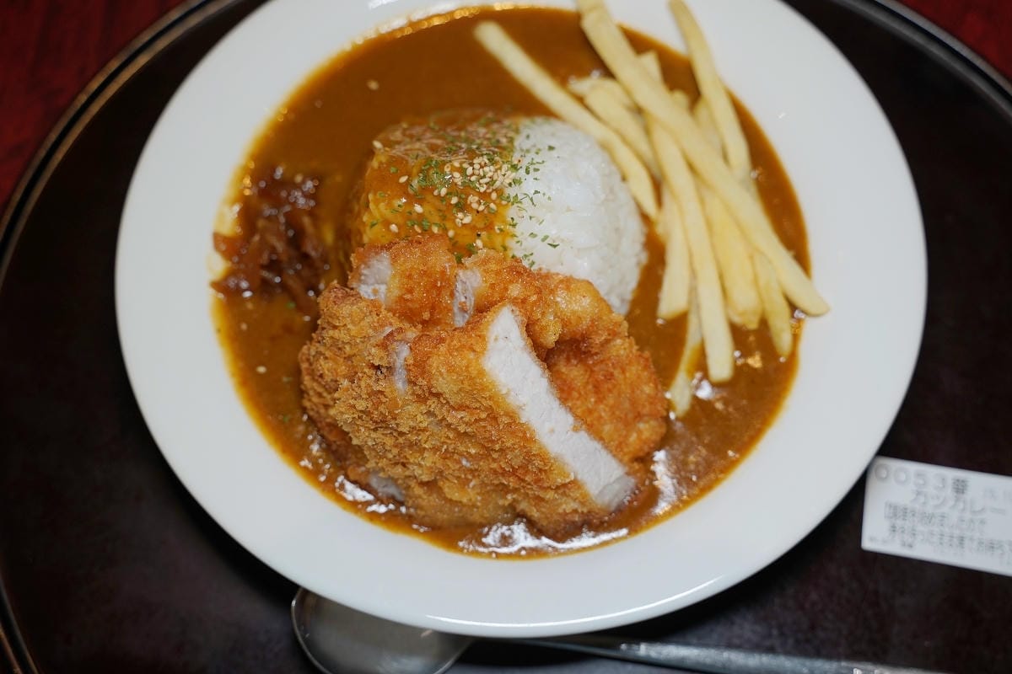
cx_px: 506
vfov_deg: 28.6
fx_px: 1321
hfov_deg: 41.9
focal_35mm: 47
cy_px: 337
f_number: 4
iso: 200
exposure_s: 1/60
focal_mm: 47
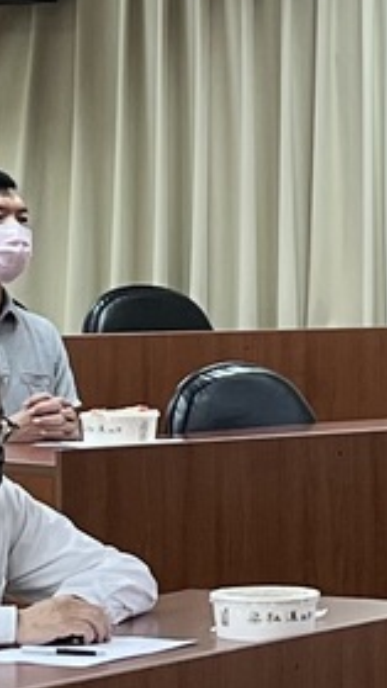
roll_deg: +0.0
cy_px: 298
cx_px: 473
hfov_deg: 5.9
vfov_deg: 10.6
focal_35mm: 203
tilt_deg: -1.2
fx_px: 3702
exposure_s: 1/60
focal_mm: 5.7
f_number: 1.5
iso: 64
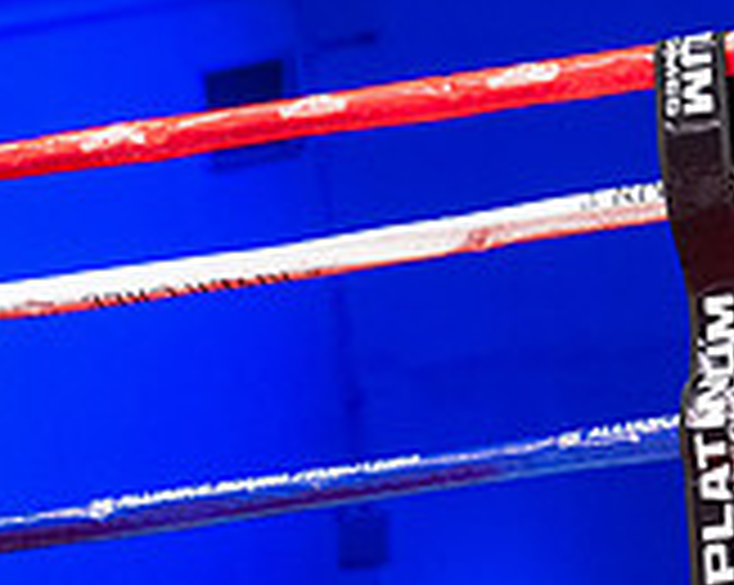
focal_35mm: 167
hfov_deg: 10.9
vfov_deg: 9.1
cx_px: 1247
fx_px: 3623
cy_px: -187
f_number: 2.5
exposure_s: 1/1000
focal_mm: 50
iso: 3200
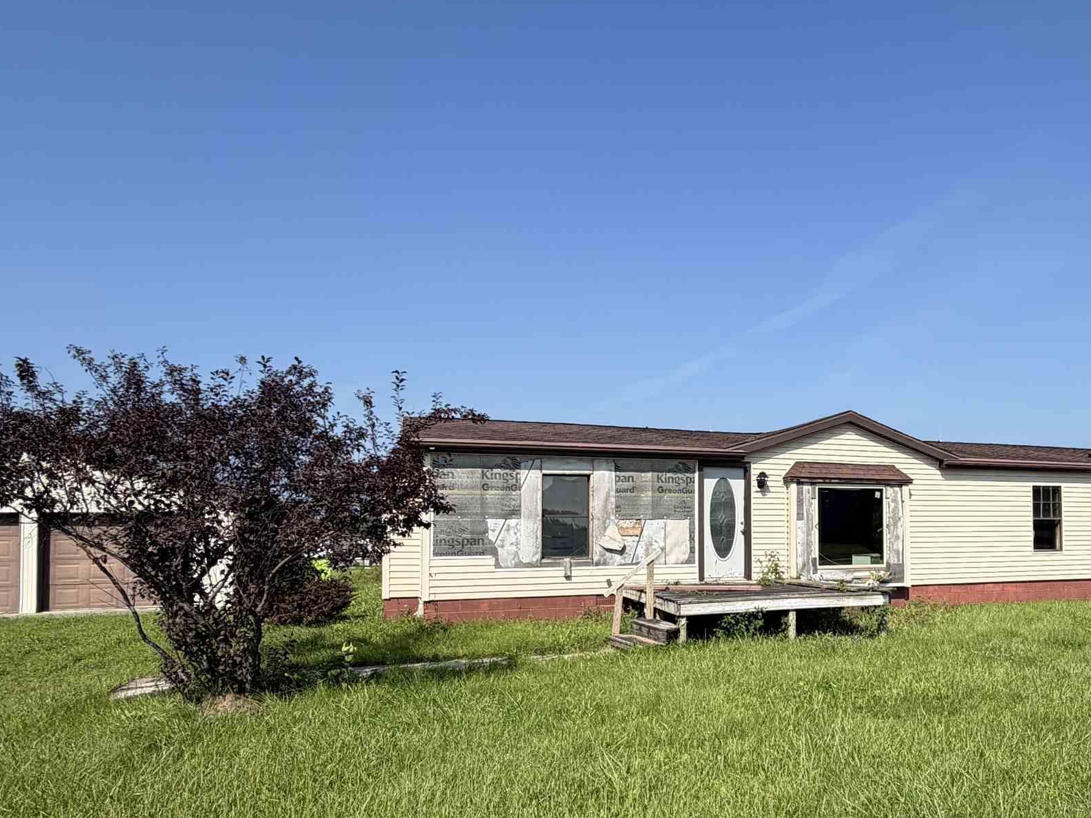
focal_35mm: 27
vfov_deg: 50.9
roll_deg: +0.4
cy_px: 507
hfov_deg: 62.7
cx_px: 775
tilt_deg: +2.2
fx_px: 851
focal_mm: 2.22
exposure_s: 1/770
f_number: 2.2
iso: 20
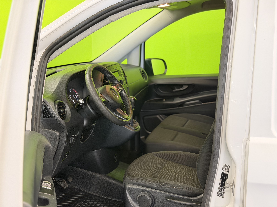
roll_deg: -0.8
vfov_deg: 30.3
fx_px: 384
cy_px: 104
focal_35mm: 48
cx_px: 138
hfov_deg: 39.7
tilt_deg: -12.8
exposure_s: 1/43
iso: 250
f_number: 1.78
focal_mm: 6.76
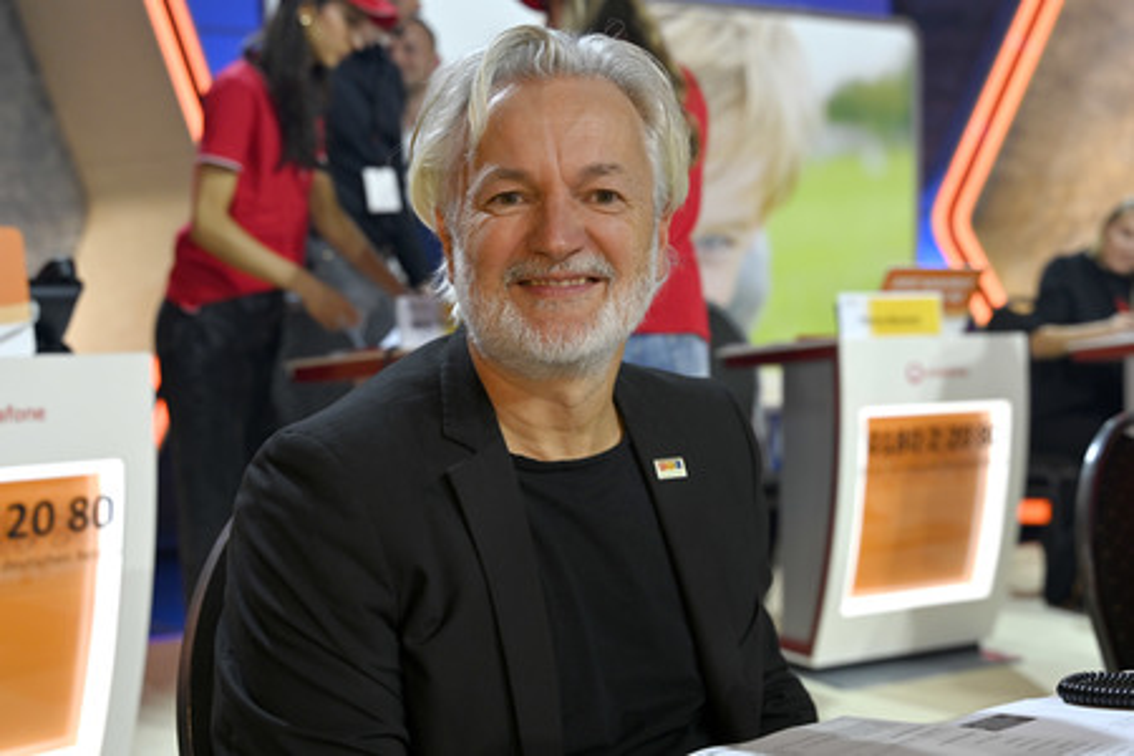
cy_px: 378
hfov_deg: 42.7
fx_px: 1449
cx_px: 567
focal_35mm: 46
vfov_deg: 29.2
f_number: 4
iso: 800
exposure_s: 1/200
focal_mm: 46
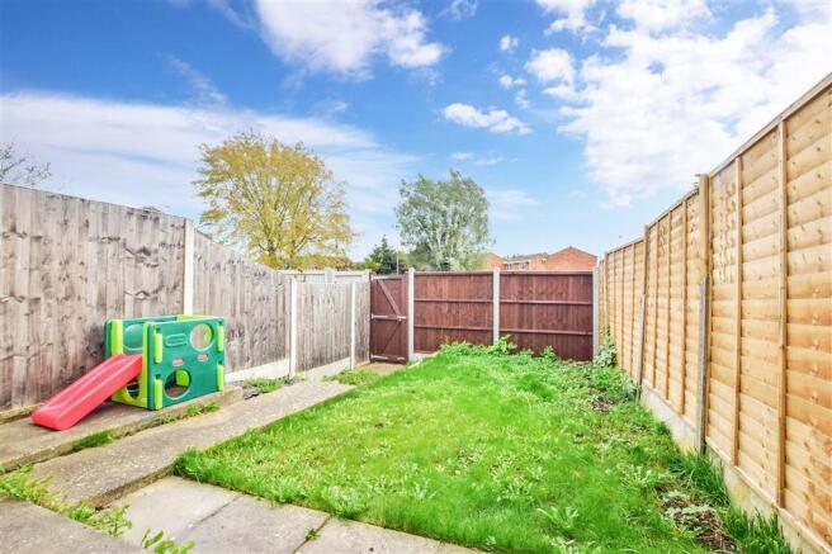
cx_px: 416
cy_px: 277
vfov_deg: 77.3
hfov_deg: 100.4
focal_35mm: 15
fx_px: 347
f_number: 14
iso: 400
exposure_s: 1/60
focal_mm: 10
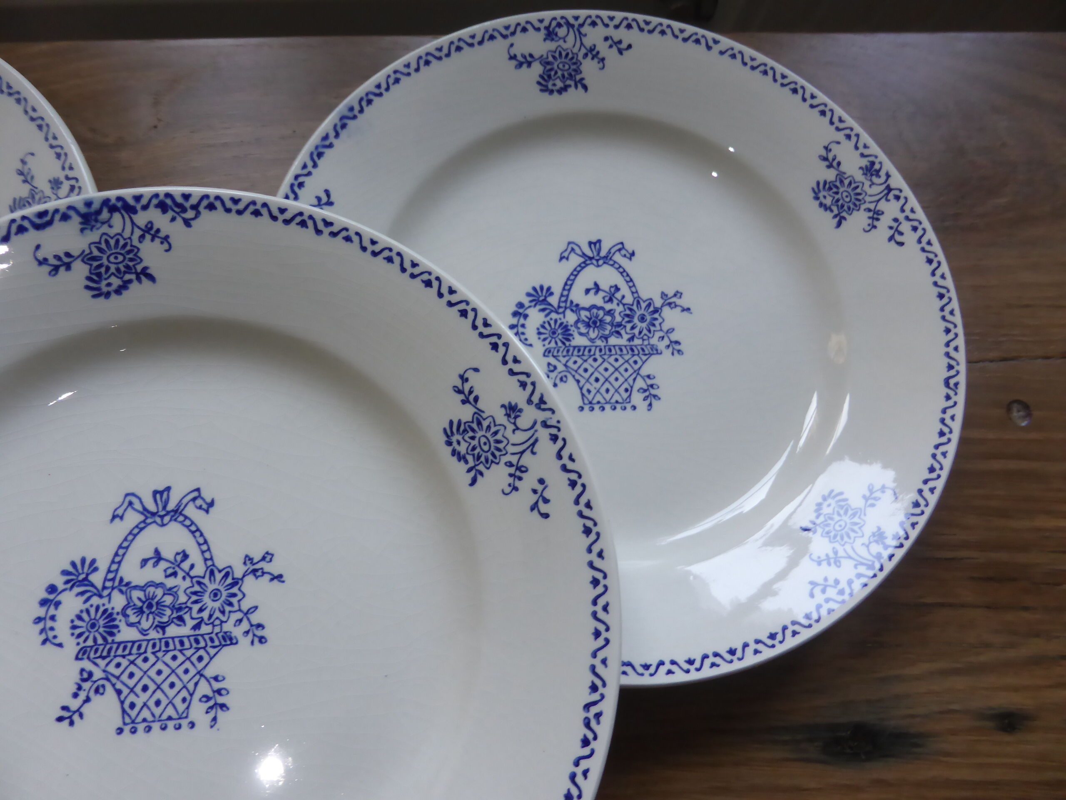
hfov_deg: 69.4
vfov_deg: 54.9
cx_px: 533
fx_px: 770
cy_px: 400
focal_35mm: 25
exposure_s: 1/60
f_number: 3.3
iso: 250
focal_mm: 4.3
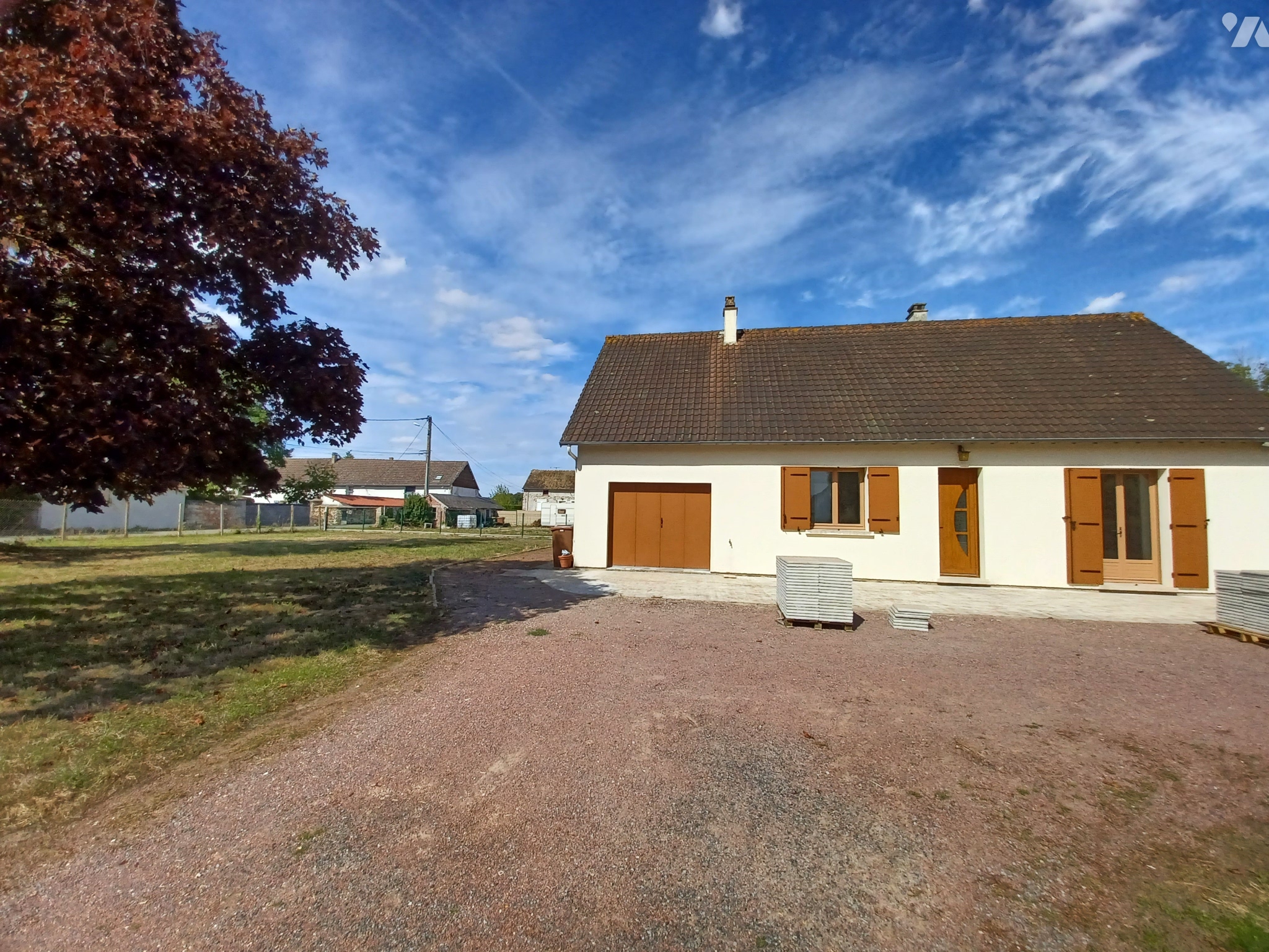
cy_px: 476
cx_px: 634
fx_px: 477
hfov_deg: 106.2
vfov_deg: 89.9
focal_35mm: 13
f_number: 2.2
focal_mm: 1.42
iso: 40
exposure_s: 1/2294
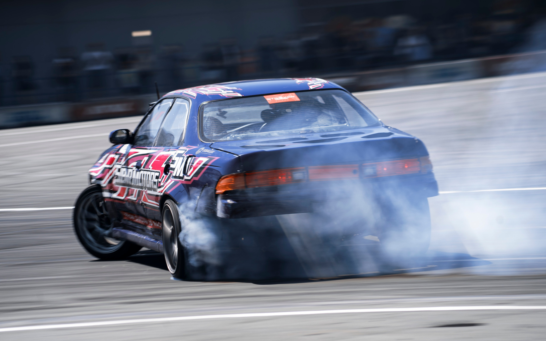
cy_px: 155
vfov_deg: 6.9
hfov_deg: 11.0
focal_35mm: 191
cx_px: 260
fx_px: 2842
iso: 100
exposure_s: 1/125
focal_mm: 150
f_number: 8
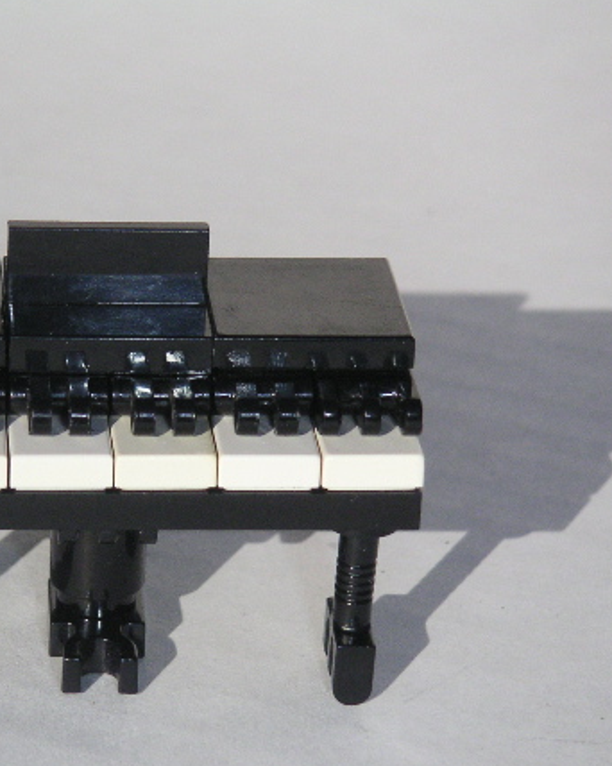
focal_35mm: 152
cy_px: 392
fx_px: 3444
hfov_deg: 10.1
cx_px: 116
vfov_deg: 12.7
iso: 160
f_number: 8
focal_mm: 17.1
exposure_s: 1/750
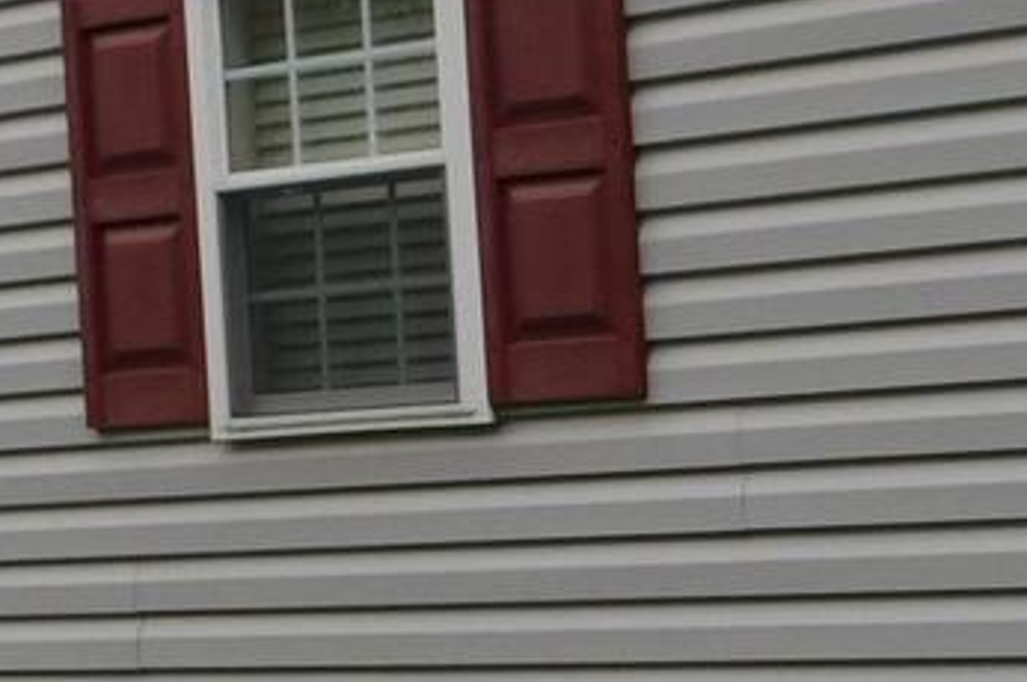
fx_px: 3705
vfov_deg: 10.5
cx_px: 1063
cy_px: 471
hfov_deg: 15.5
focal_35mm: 130
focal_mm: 5.3
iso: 125
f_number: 3.2
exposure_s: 1/1250
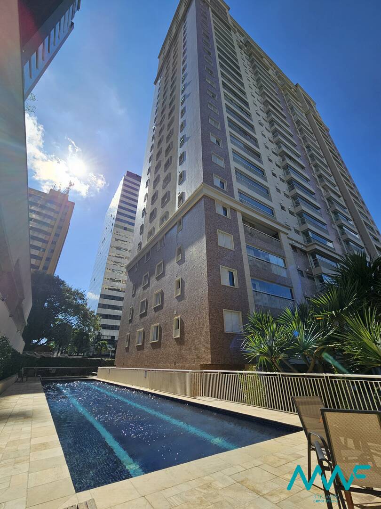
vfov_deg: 106.2
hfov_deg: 89.9
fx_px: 191
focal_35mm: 13
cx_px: 190
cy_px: 254
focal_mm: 2.2
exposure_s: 1/3409
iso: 50
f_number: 2.2
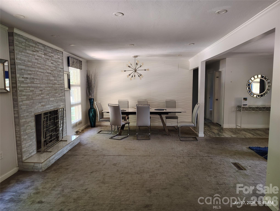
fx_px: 194
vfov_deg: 56.9
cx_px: 140
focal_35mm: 24
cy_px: 106
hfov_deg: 71.5
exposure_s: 1/60
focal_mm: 5.56
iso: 825
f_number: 1.8
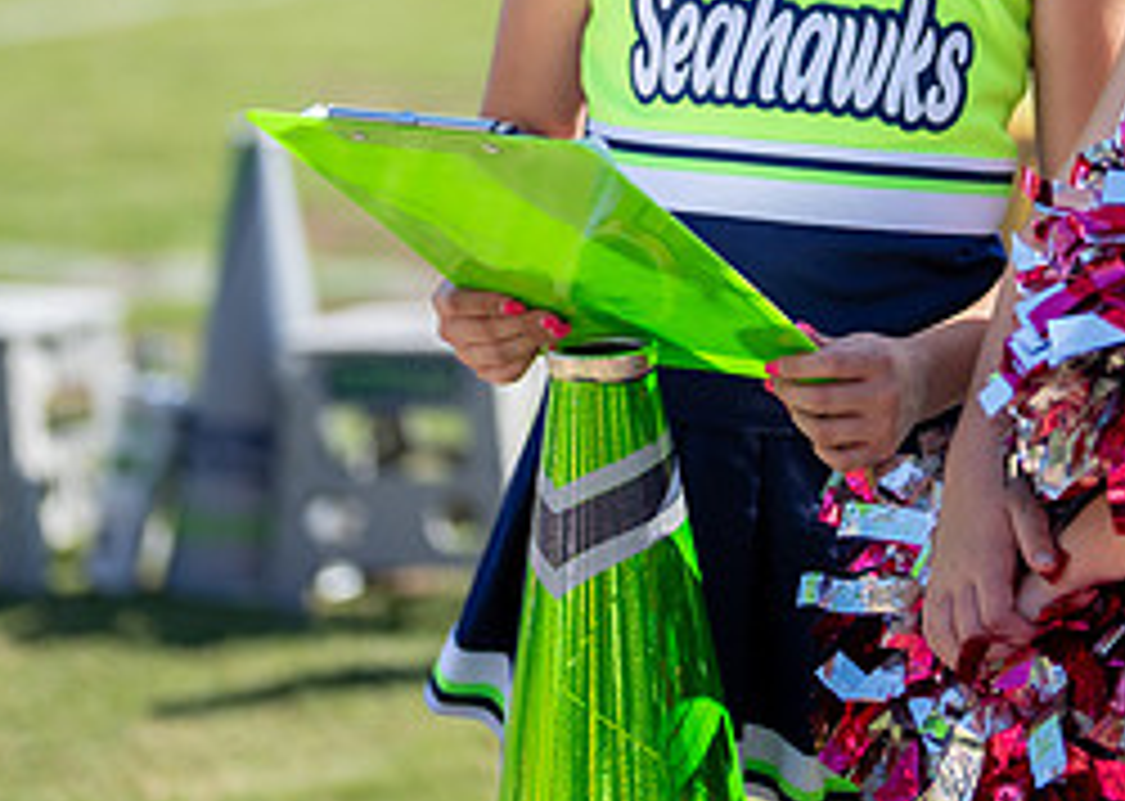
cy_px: -21
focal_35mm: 153
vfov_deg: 9.3
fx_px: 4883
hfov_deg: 13.0
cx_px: 998
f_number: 1.2
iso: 250
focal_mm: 50
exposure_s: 1/10000
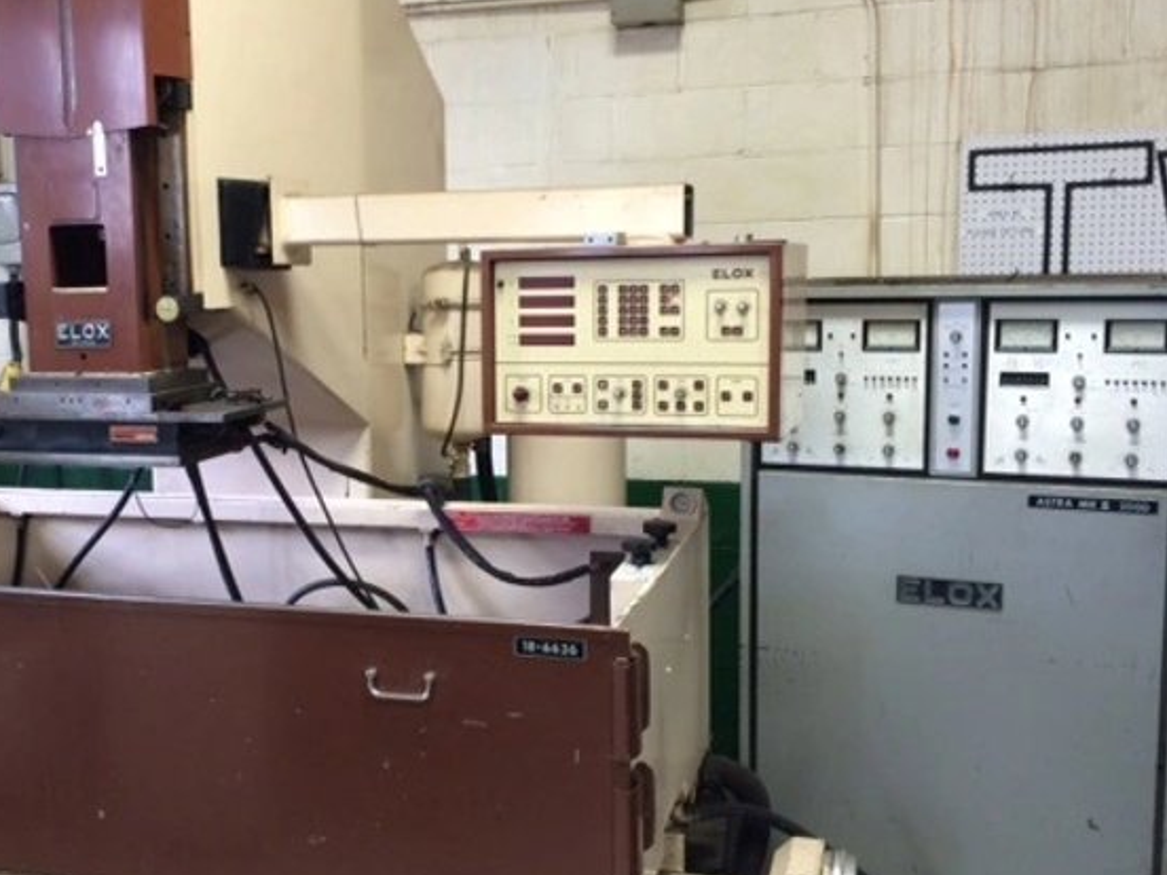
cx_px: 393
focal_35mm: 42
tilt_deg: -8.0
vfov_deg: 34.3
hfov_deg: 44.2
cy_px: 440
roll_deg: +1.1
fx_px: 1416
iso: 80
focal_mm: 4.15
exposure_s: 1/30
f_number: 2.2
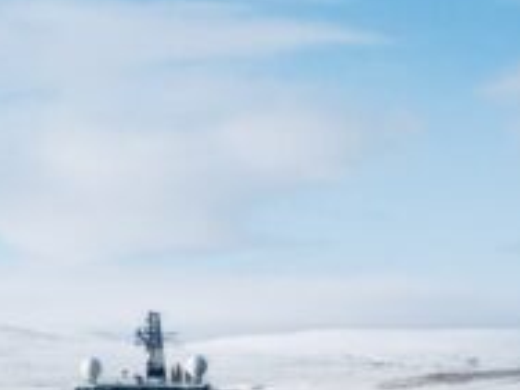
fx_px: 1968
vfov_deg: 11.2
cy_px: 354
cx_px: 119
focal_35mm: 131
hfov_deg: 15.0
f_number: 1.7
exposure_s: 1/3200
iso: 110
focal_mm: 6.72
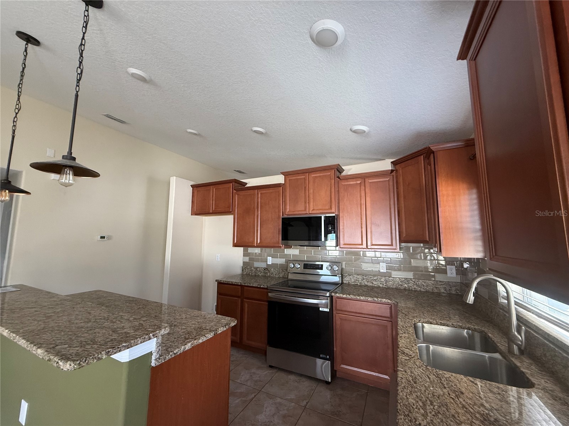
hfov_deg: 102.1
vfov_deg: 85.7
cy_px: 213
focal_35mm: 14
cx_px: 284
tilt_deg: +6.9
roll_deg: +0.2
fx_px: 230
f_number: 2.2
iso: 320
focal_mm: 2.22
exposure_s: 1/93
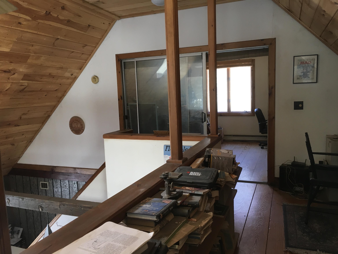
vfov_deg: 48.2
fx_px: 283
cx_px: 169
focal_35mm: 29
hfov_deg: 61.7
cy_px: 127
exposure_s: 1/30
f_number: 2.2
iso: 32
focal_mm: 4.15
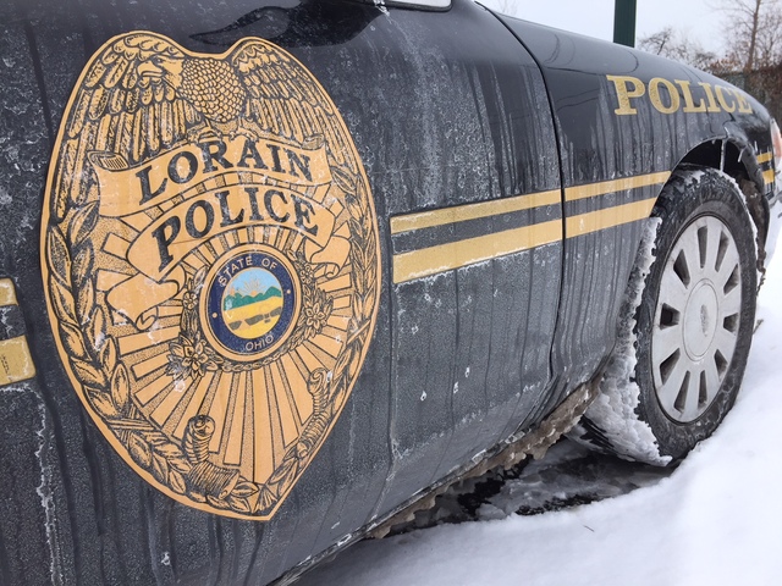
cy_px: 293
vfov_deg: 48.2
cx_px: 391
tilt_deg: -13.9
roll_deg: +1.5
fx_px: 655
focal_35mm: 29
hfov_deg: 61.7
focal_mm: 4.15
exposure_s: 1/842
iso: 32
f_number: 2.2
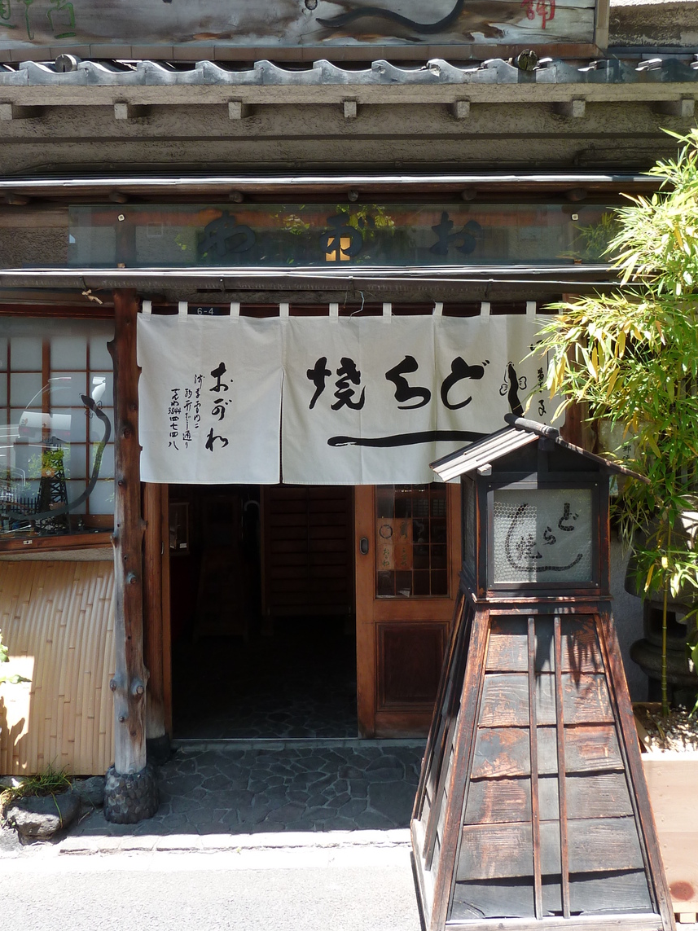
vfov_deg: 52.3
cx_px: 384
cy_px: 371
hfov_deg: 40.6
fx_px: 941
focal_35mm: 35
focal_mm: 4.1
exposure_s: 1/100
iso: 80
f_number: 3.5
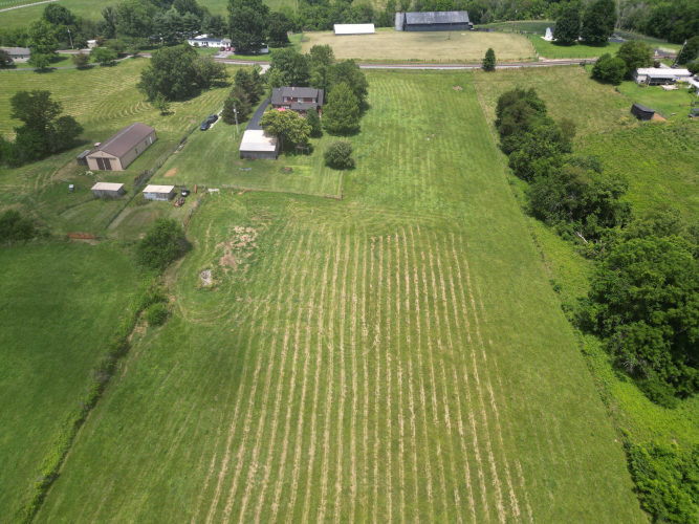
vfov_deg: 56.8
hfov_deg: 71.6
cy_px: 262
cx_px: 350
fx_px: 485
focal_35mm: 24
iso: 100
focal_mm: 6.72
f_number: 1.7
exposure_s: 1/2000
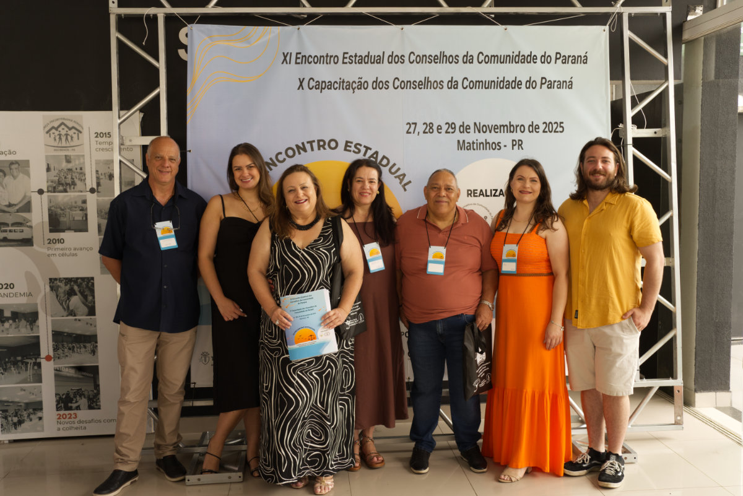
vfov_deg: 37.9
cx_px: 372
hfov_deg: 54.4
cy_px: 248
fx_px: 723
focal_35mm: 35
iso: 640
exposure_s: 1/100
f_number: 6.3
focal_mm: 35
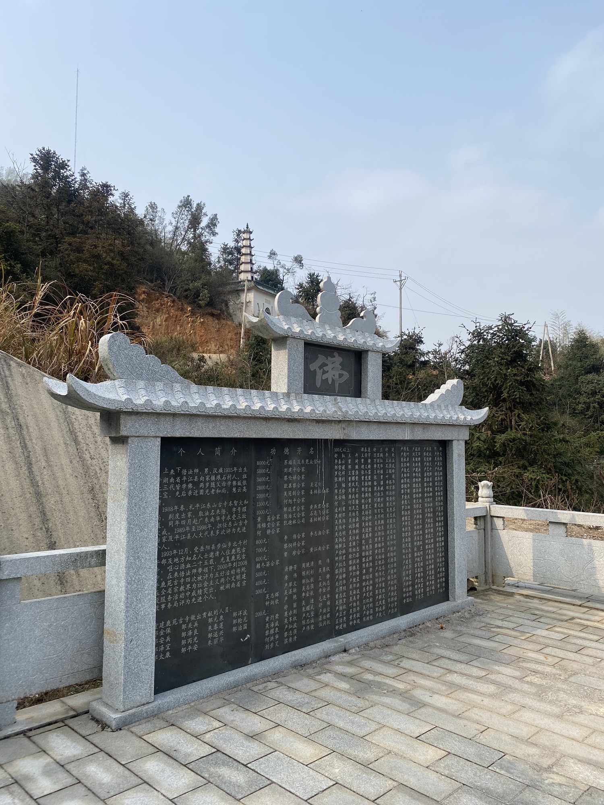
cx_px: 302
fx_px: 605
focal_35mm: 26
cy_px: 402
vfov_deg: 67.3
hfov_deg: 53.1
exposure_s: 1/2463
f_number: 1.8
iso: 32
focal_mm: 4.25
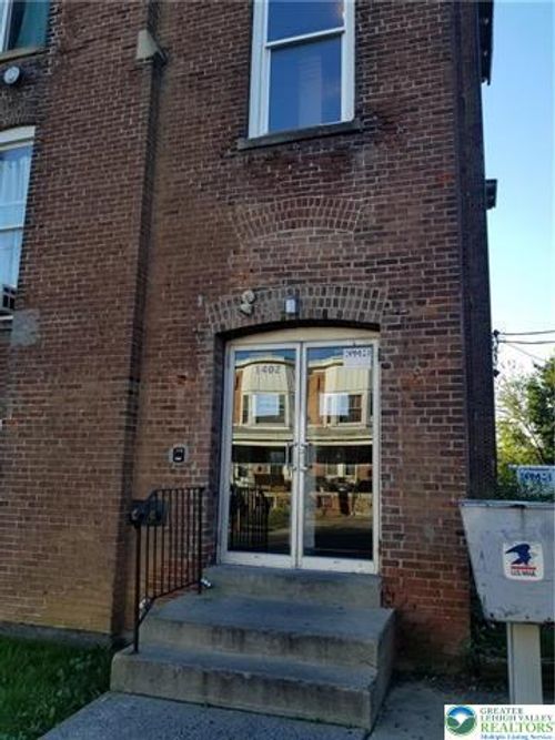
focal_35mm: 26
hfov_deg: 53.0
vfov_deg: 67.3
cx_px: 278
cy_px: 370
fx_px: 556
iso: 50
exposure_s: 1/694
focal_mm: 4.25
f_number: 1.7
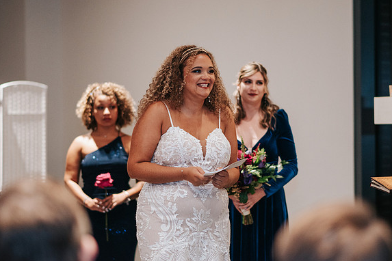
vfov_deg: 10.6
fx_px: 1405
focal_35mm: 129
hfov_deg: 15.9
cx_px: 196
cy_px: 132
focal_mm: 85
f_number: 1.8
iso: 800
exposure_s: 1/160
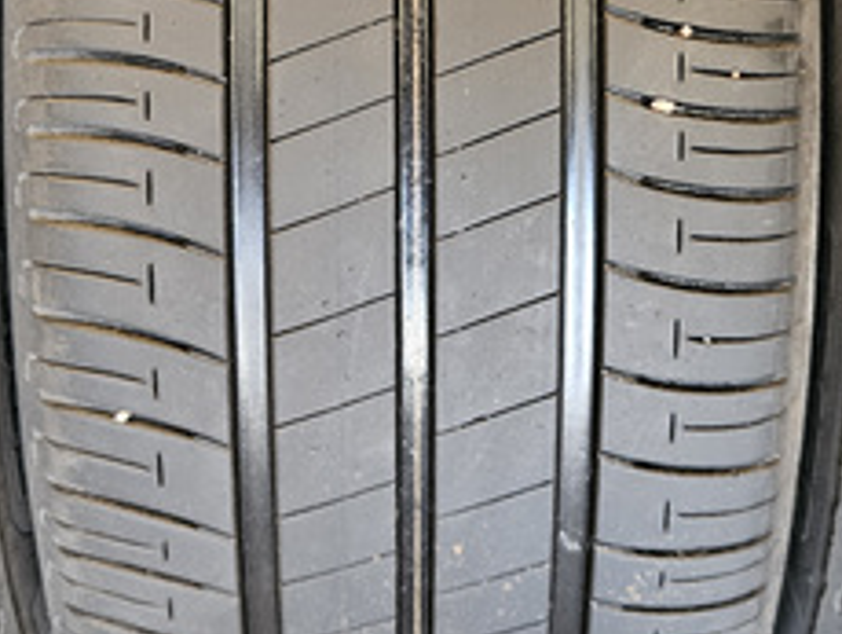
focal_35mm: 60
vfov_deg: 24.0
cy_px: 117
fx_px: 1461
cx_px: 384
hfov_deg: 32.1
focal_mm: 5.4
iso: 640
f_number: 1.8
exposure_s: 1/50
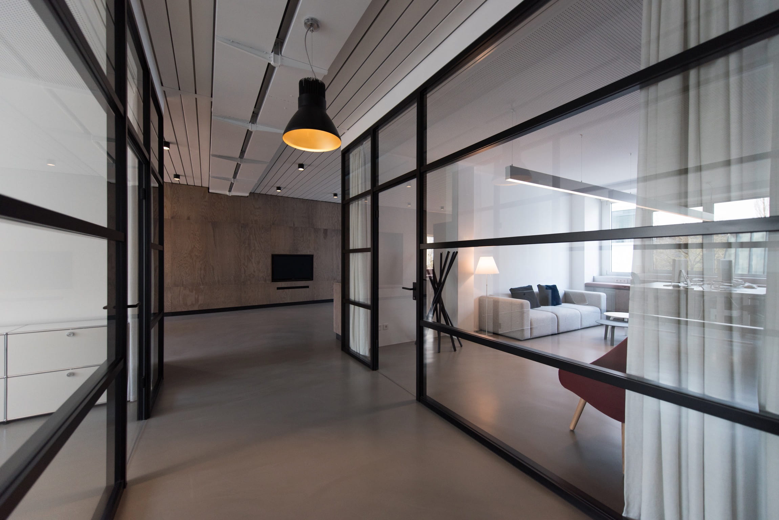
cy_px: 260
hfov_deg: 104.2
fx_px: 303
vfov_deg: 81.3
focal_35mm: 14
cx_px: 390
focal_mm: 14
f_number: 2.8
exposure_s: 1/320
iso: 500
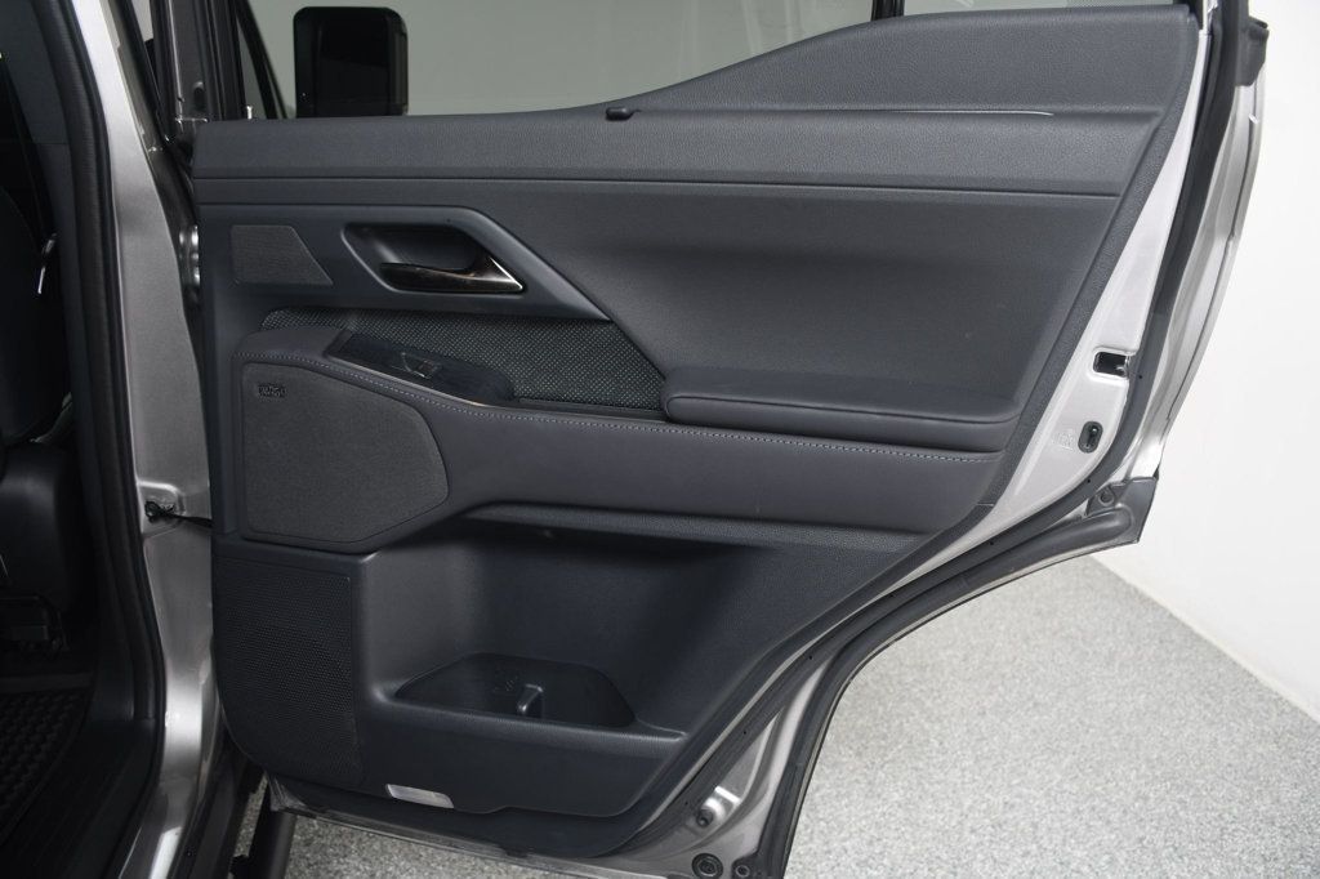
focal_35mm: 30
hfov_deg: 61.9
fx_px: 1100
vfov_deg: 43.6
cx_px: 660
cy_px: 440
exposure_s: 1/200
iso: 100
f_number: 4.5
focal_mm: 20
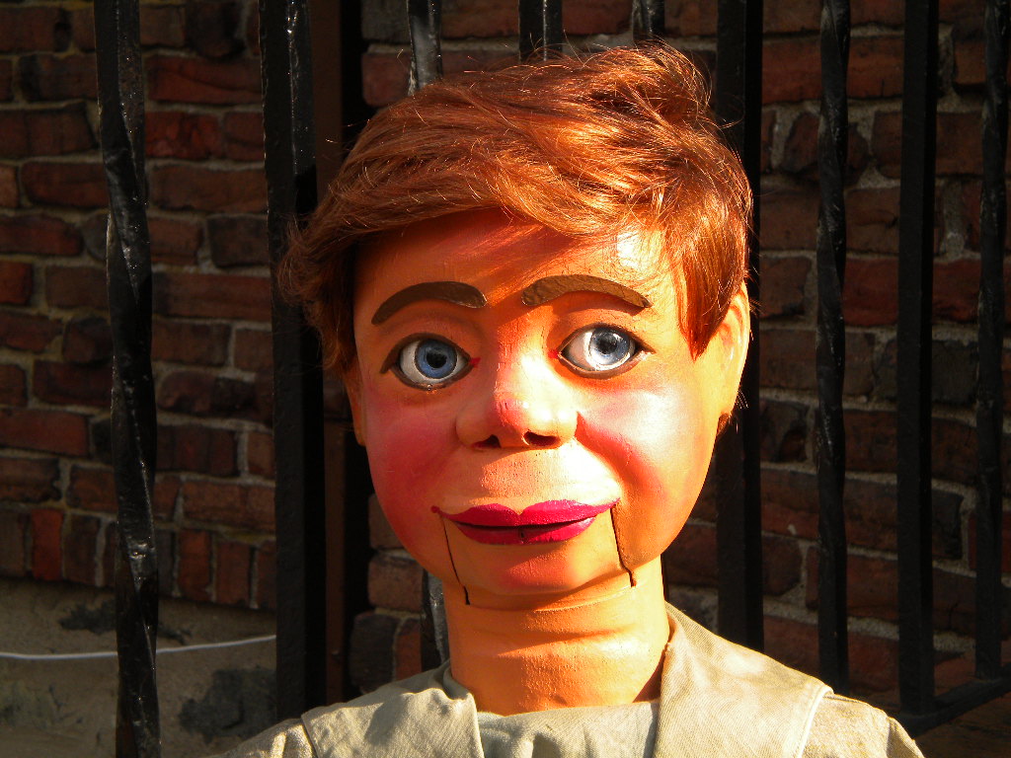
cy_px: 379
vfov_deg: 18.7
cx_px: 506
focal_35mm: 79
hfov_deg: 24.7
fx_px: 2307
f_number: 5.1
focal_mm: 14.3
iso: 136
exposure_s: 1/424
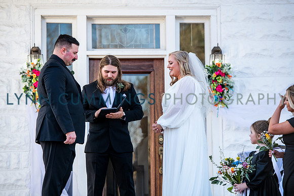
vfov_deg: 9.2
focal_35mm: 150
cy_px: 98
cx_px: 147
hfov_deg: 13.7
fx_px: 1225
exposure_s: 1/400
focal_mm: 150
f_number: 3.5
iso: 200
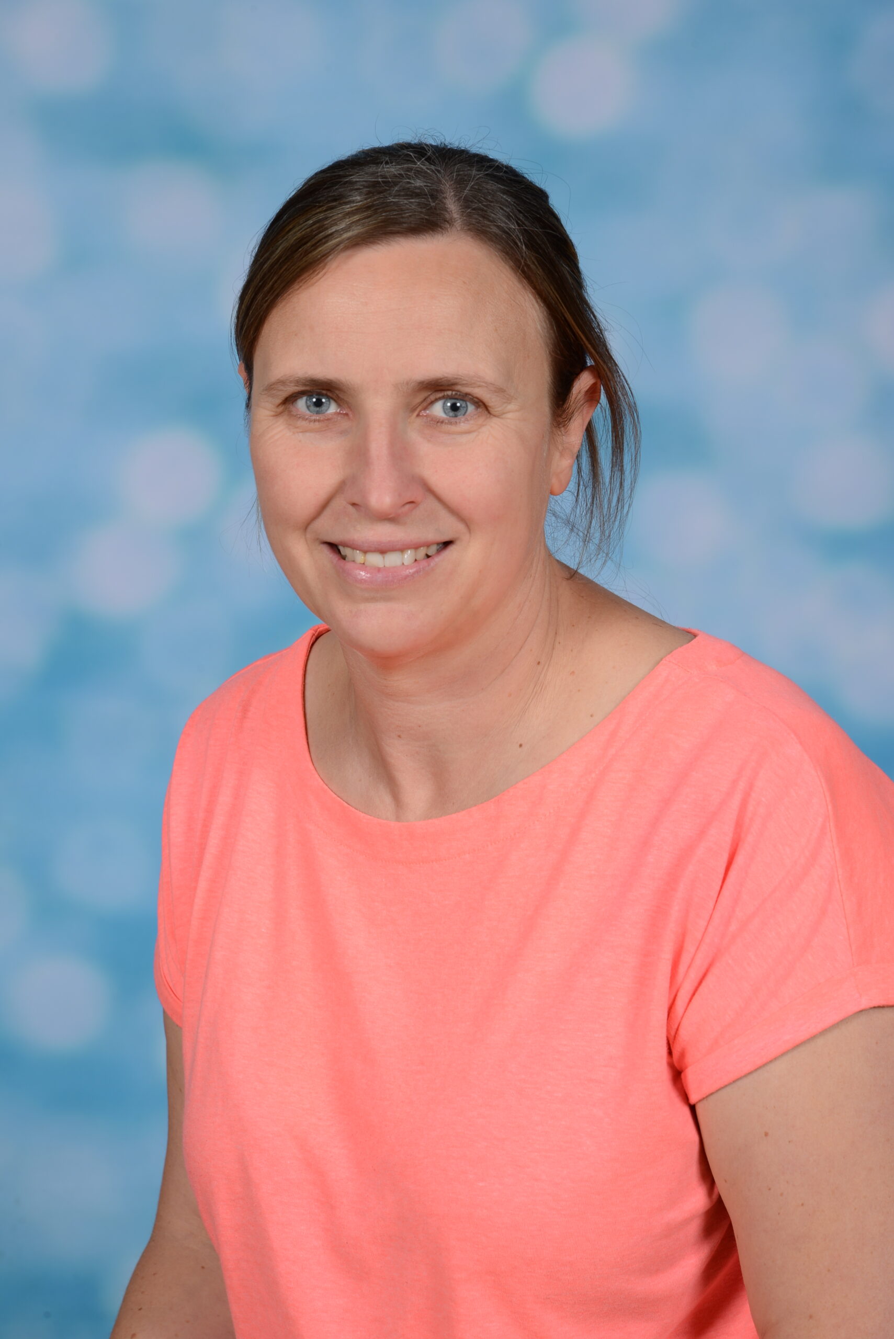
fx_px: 4465
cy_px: 670
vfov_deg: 17.1
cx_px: 447
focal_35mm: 120
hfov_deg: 11.4
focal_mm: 120
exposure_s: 1/160
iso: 100
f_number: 11
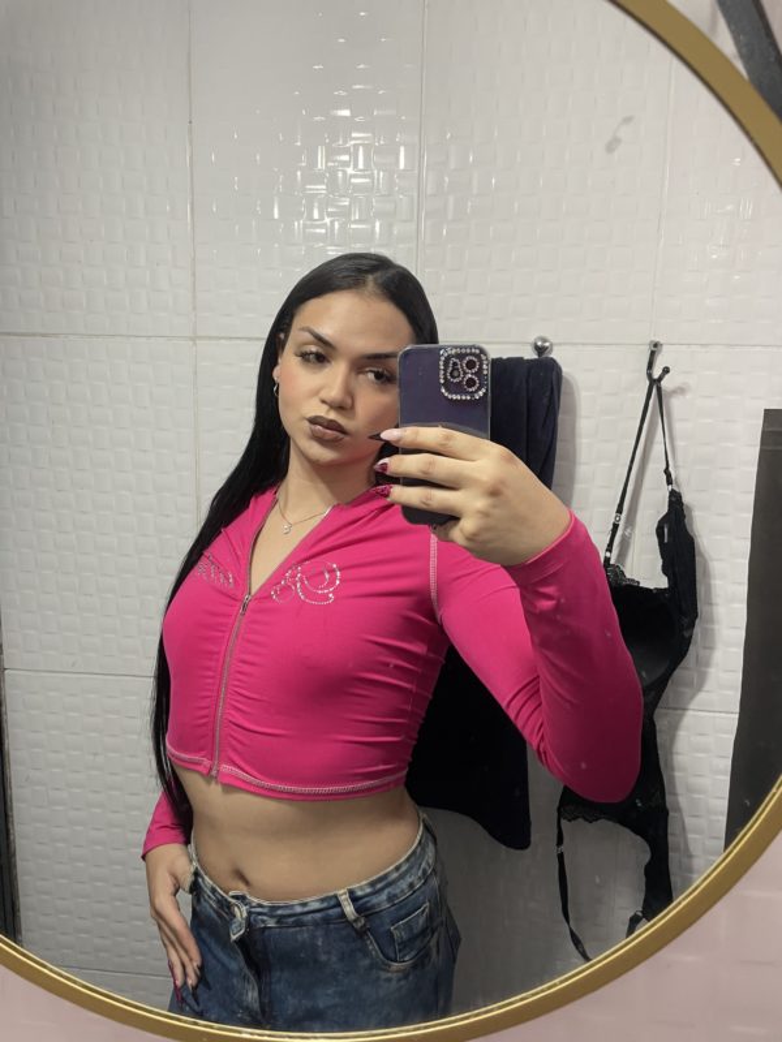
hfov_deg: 53.1
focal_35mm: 26
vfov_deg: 67.3
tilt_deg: -9.6
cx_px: 391
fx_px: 783
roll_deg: -1.4
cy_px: 521
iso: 160
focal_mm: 4.2
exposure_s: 1/60
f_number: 1.6
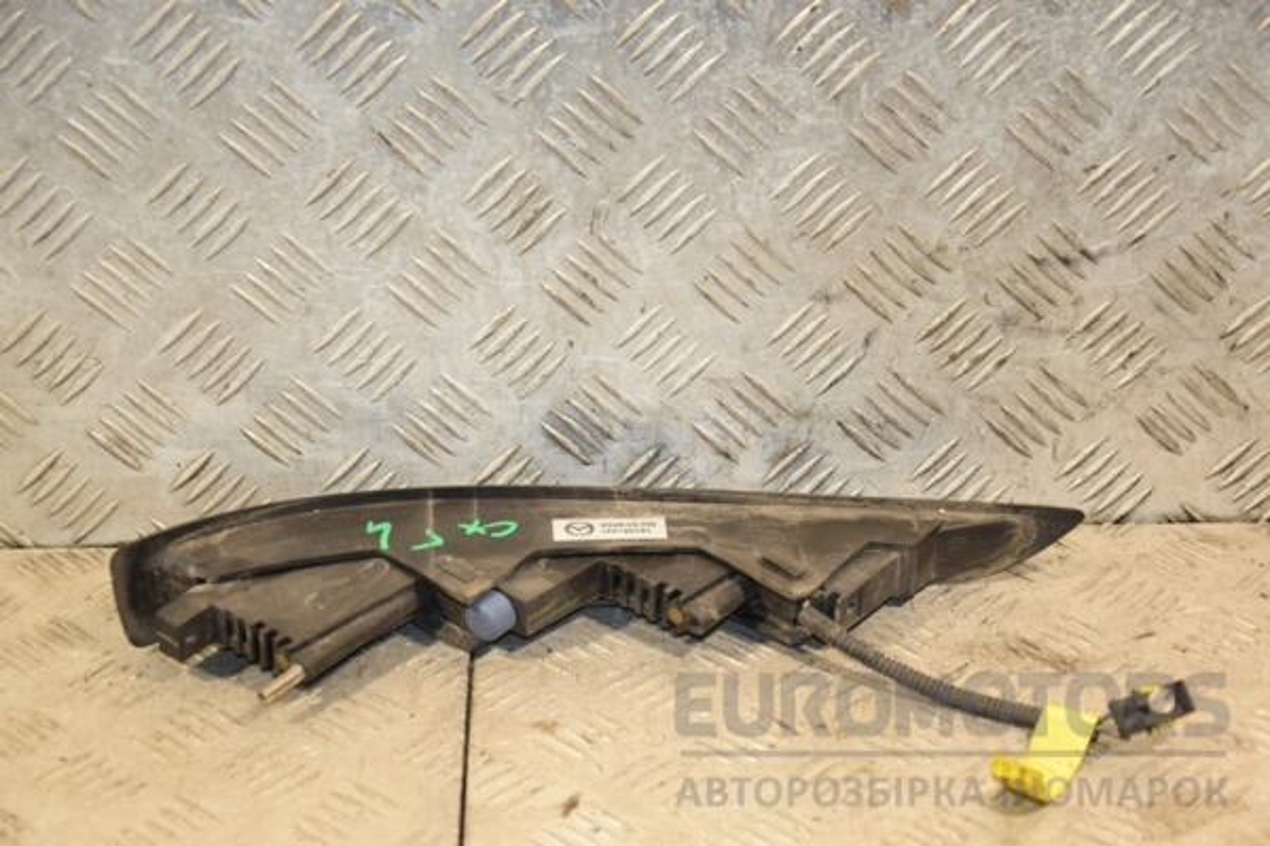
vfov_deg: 17.5
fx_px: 2751
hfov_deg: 26.0
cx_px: 635
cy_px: 423
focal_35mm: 78
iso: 800
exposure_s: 1/160
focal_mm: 52
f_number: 5
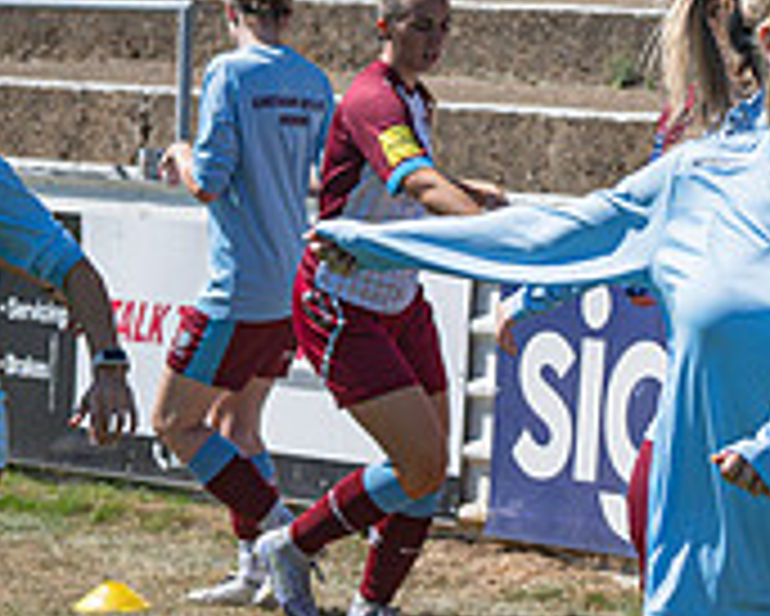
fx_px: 5837
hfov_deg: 7.5
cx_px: 734
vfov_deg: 6.0
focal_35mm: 256
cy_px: 631
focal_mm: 56
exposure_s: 1/2500
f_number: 4
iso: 200
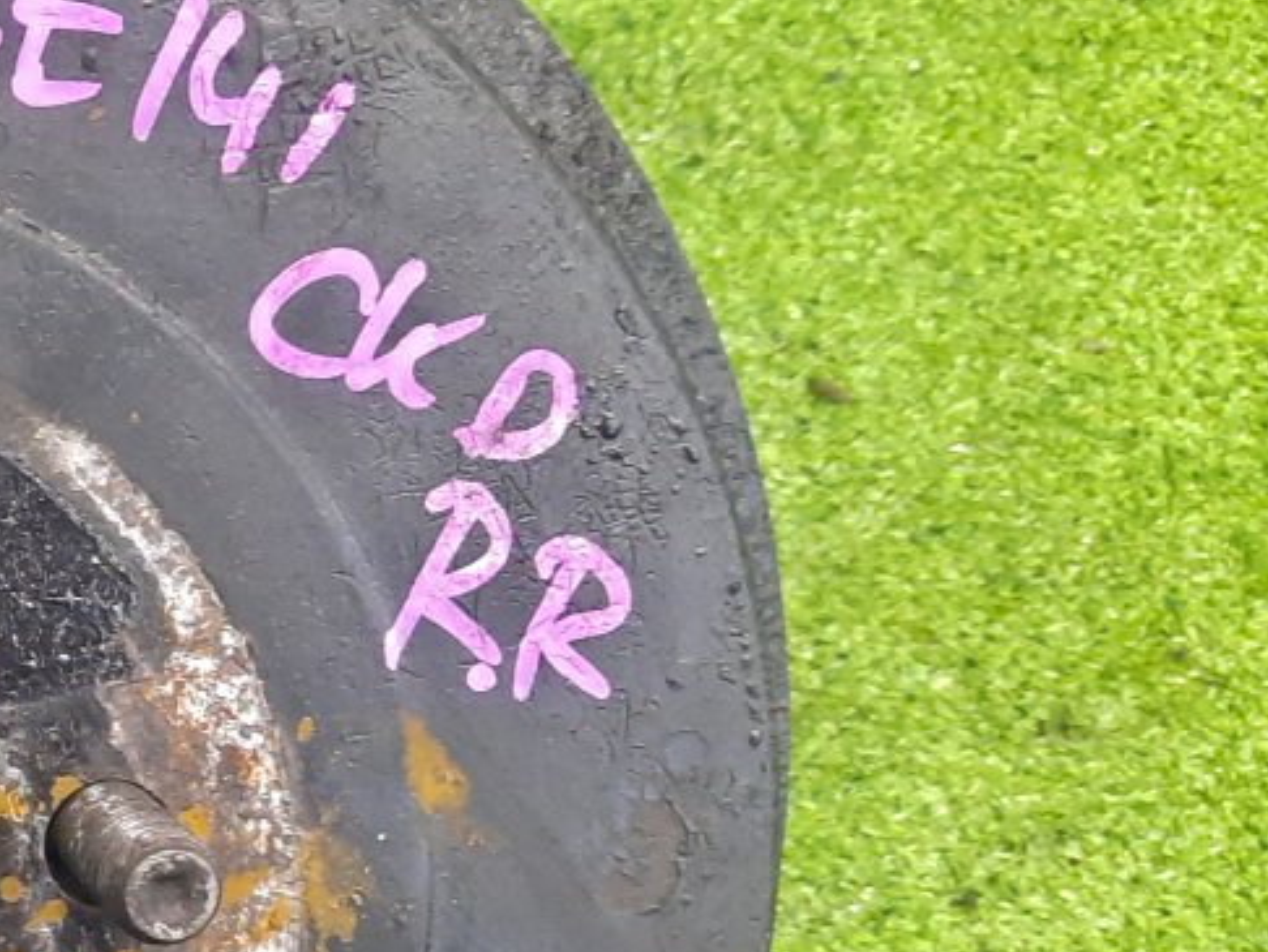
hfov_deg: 22.8
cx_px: -483
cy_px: 762
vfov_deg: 19.7
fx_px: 2712
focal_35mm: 74
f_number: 2
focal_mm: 4.6
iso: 418
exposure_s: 1/25
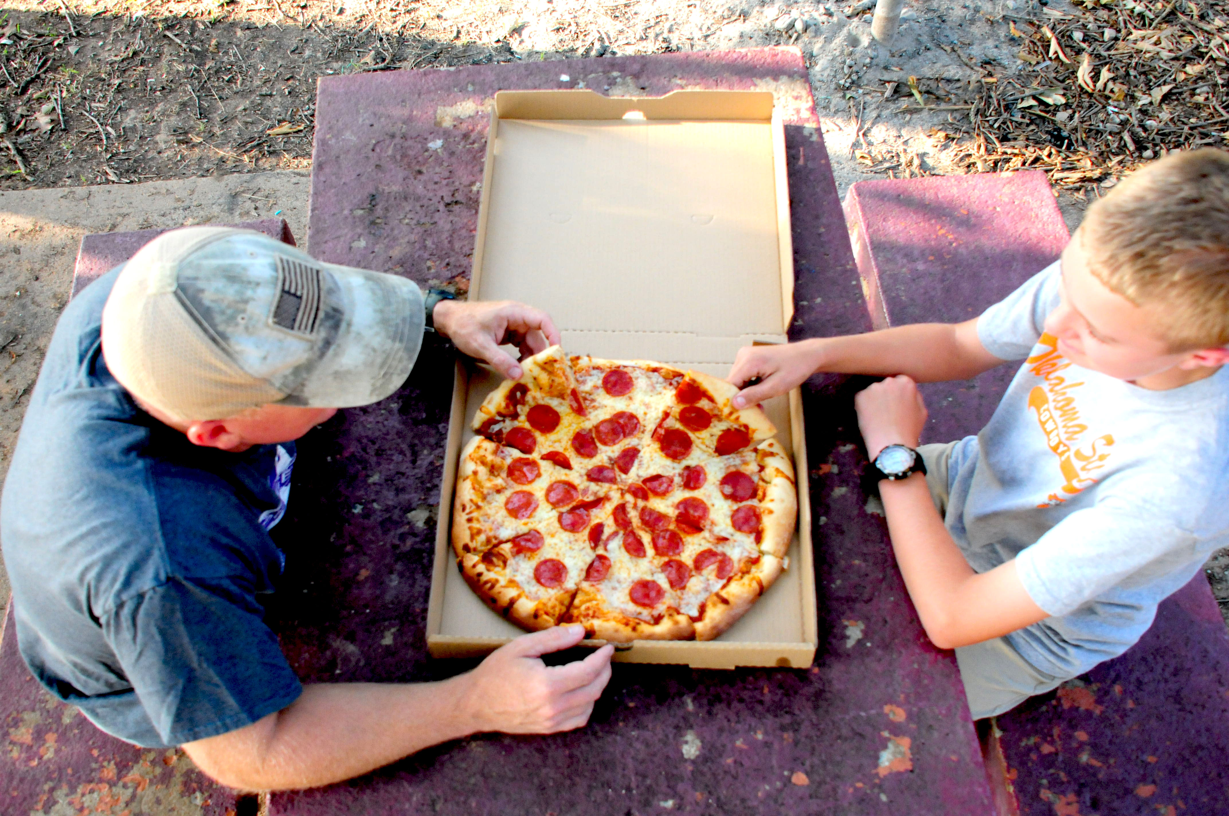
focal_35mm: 78
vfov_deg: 17.4
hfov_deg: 26.0
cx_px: 614
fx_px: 2660
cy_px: 408
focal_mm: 52
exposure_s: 1/250
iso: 1600
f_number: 8
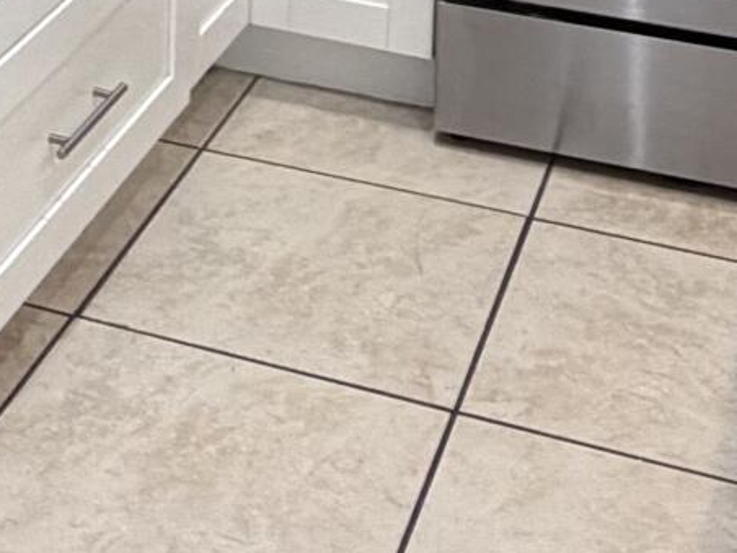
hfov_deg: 20.7
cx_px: 78
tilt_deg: -6.6
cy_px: -558
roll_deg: -0.1
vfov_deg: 13.6
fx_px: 1980
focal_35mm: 93
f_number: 2.2
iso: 160
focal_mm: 2.22
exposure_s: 1/60
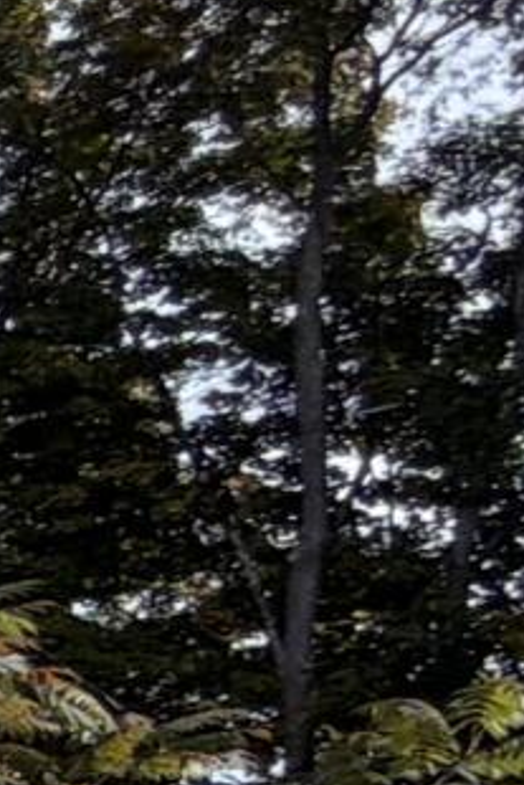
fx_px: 3075
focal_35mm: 141
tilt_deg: -1.9
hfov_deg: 5.1
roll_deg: -1.7
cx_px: -2666
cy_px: 1231
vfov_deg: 13.6
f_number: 2.2
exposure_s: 1/770
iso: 25
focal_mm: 2.22
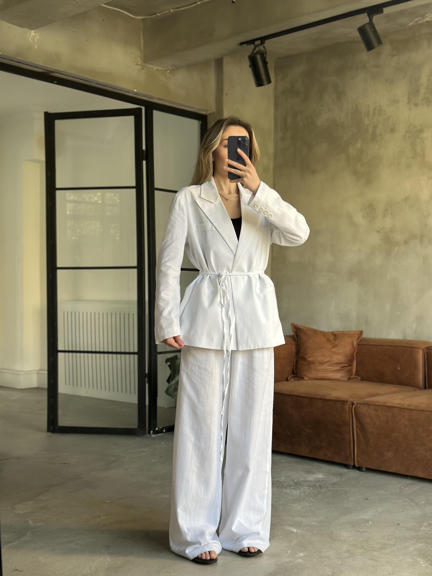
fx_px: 799
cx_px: 216
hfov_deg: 30.3
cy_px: 288
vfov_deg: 39.7
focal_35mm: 48
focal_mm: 6.86
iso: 125
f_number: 1.78
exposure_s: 1/63
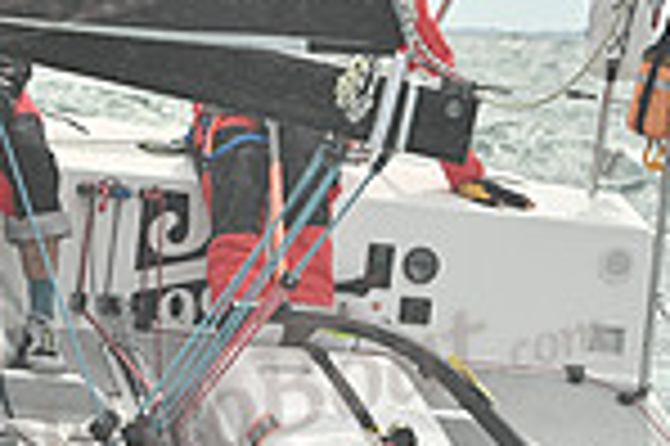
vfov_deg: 4.3
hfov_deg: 6.4
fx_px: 5949
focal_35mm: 320
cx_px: -256
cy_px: 228
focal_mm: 82
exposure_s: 1/1250
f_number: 8
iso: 320
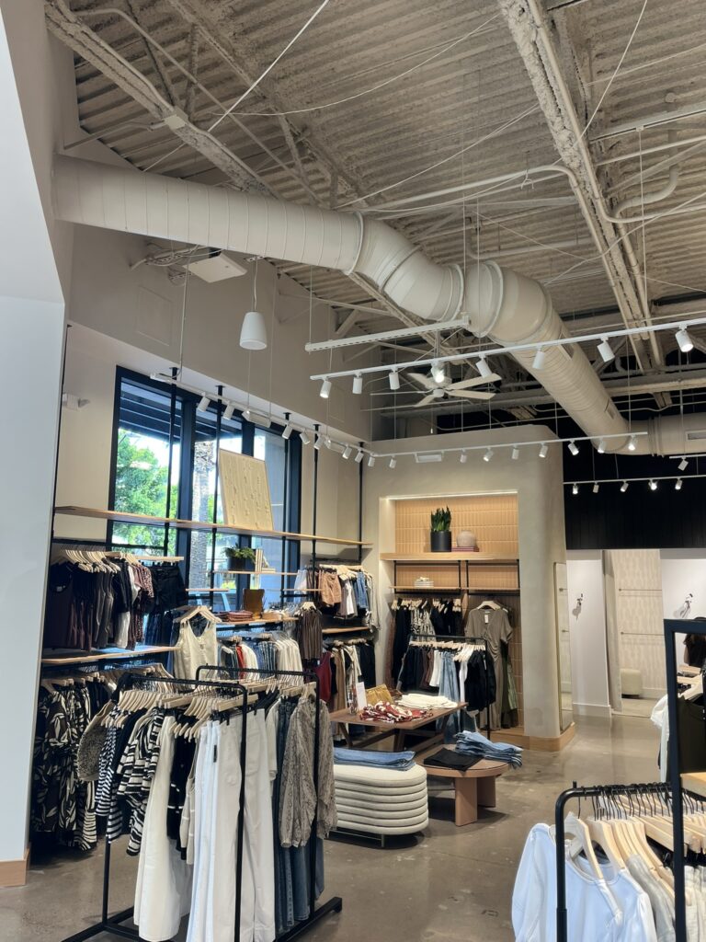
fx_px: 707
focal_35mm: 26
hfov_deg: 53.1
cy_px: 471
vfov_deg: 67.3
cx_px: 353
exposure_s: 1/120
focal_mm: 5.1
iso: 64
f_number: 1.6
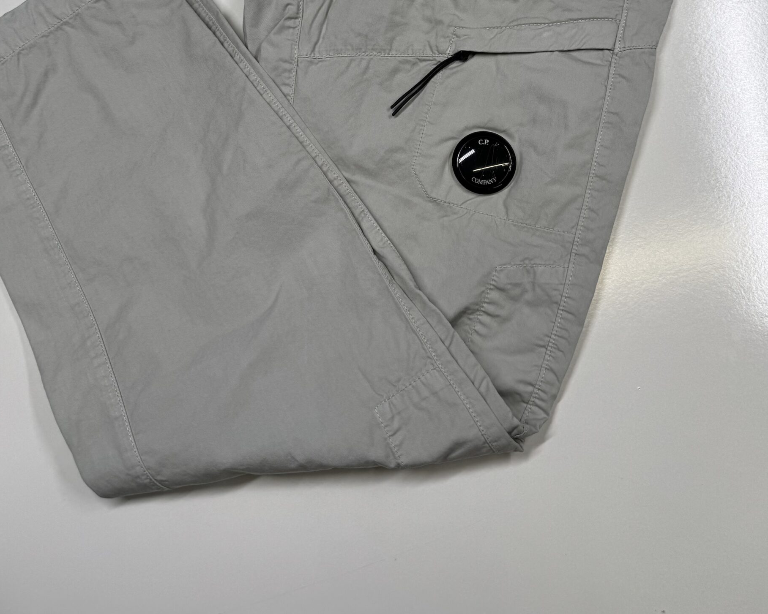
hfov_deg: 54.2
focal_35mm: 33
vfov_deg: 41.6
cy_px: 80
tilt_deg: -73.1
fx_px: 750
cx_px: 395
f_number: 1.78
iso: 80
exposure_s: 1/345
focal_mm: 6.76
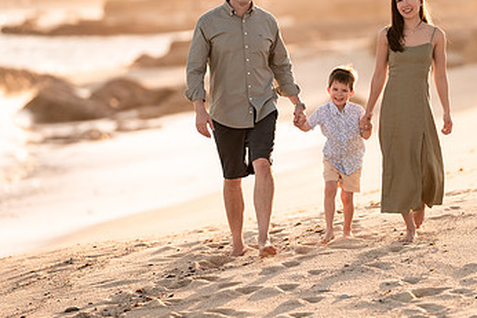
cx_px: 313
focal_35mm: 226
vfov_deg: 6.1
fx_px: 2996
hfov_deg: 9.1
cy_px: 92
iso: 100
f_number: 1.8
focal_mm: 135
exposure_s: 1/3200
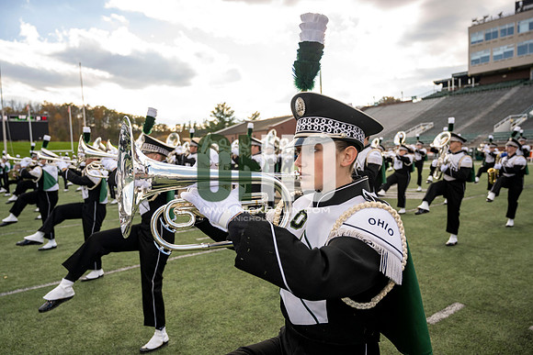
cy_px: 178
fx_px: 392
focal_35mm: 26
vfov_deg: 48.8
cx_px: 266
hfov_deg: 68.4
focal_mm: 26.5
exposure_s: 1/2000
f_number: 4
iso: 500
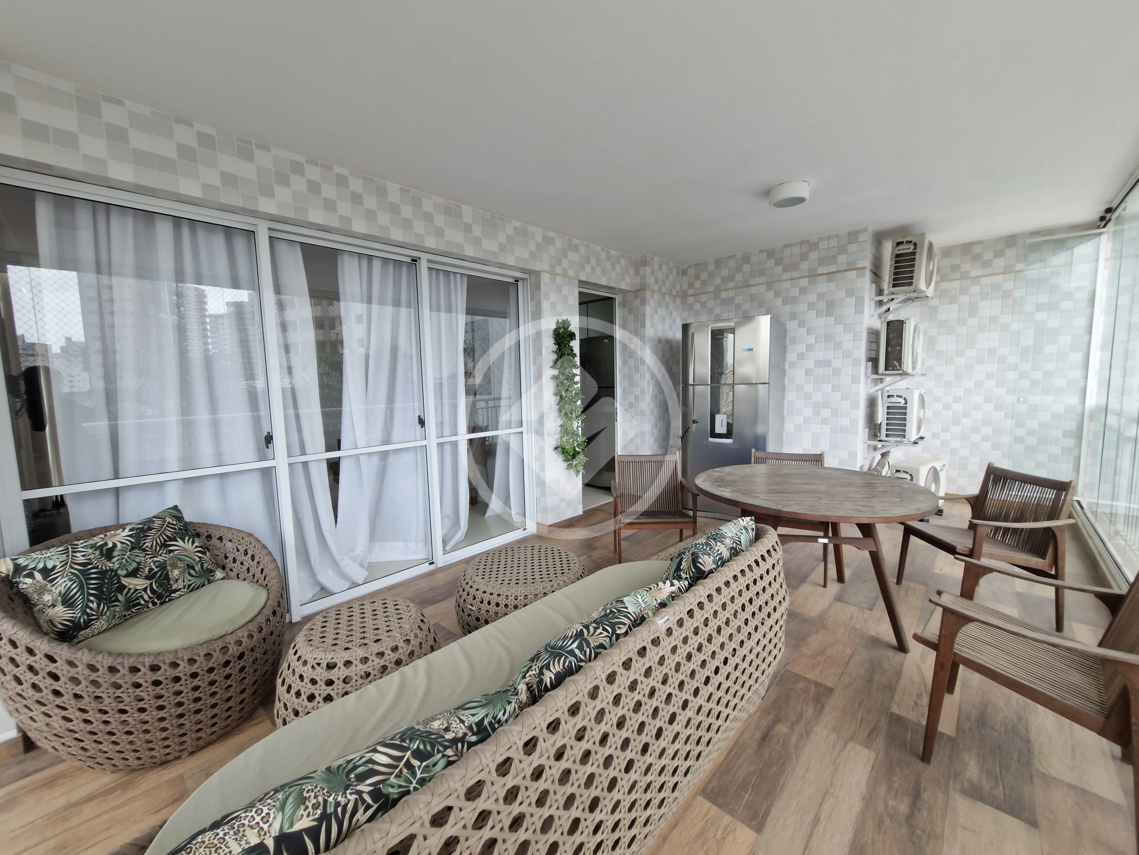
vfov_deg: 89.9
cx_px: 570
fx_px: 428
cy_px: 428
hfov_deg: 106.2
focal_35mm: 13
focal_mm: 1.74
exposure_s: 1/60
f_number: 2.2
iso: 50
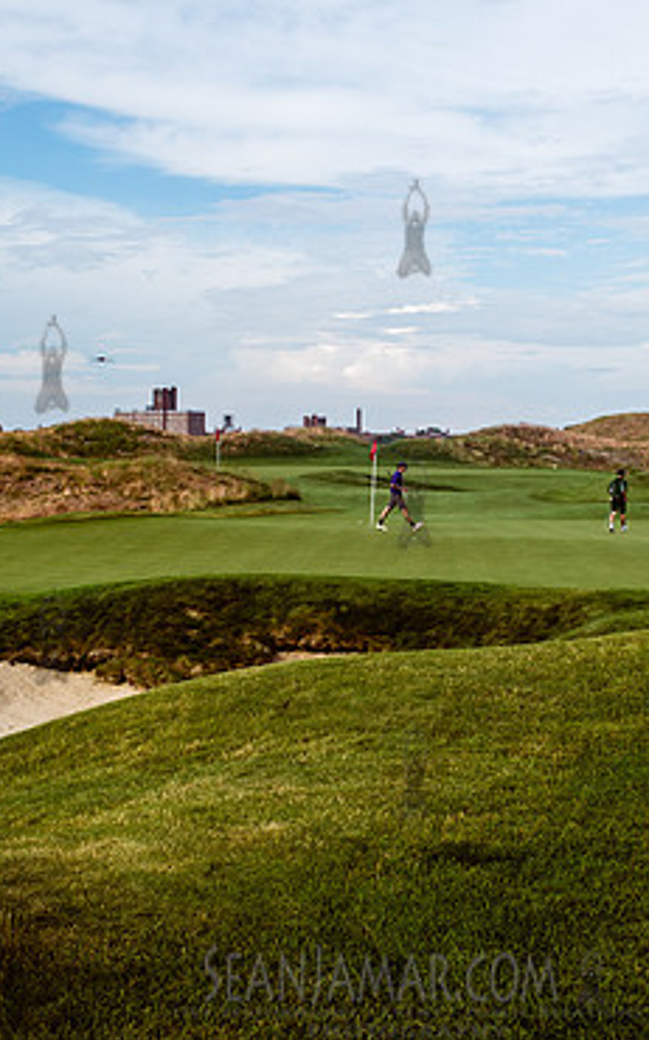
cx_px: 413
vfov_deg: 36.3
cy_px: 499
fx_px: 1586
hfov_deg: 23.1
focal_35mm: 56
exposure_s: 1/320
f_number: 7.1
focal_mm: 35
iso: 100
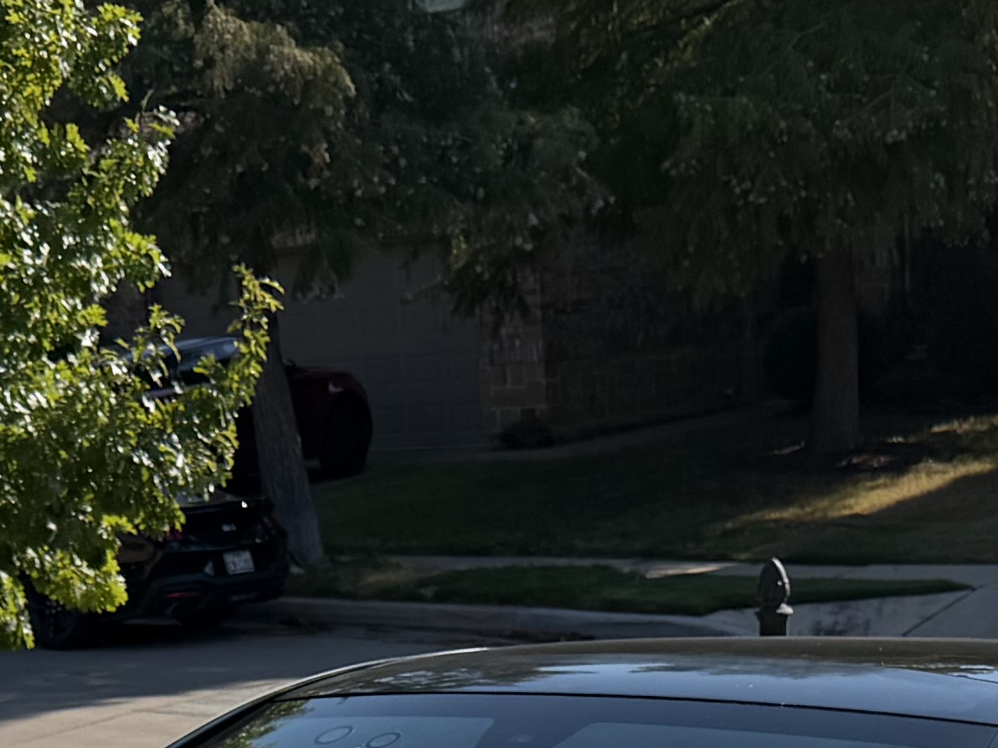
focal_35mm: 95
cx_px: 438
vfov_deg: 13.6
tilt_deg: -22.3
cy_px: 1421
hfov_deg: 20.6
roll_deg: +4.5
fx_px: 2739
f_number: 1.78
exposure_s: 1/6711
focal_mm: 6.76
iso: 80
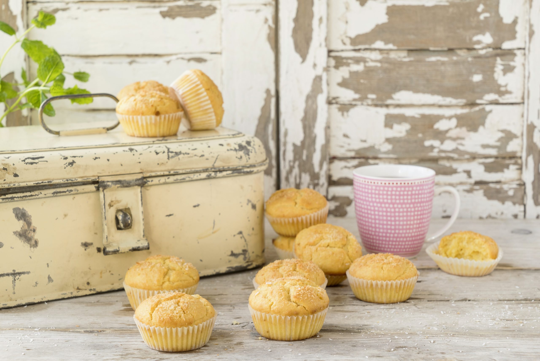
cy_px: 180
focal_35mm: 70
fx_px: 1050
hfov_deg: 28.8
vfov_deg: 19.5
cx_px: 270
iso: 250
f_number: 10
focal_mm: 70
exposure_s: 1/20
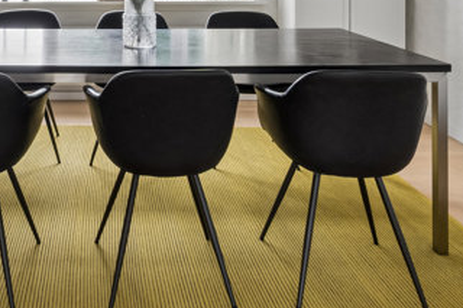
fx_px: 530
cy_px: -41
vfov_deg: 28.9
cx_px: 114
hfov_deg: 45.5
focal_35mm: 41
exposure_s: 1.3
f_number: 8
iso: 200
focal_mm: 11
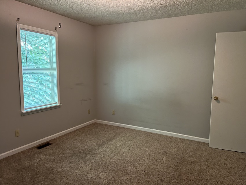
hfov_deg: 67.3
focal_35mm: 26
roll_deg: -1.3
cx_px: 123
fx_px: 185
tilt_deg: -6.7
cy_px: 92
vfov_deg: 53.1
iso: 400
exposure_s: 1/40
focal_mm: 5.1
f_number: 1.6
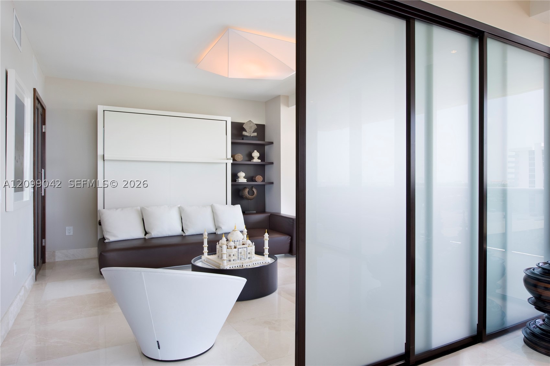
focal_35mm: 19
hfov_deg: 87.0
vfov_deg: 64.5
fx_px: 290
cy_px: 183
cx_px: 275
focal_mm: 19
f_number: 16
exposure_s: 1/6
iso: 200
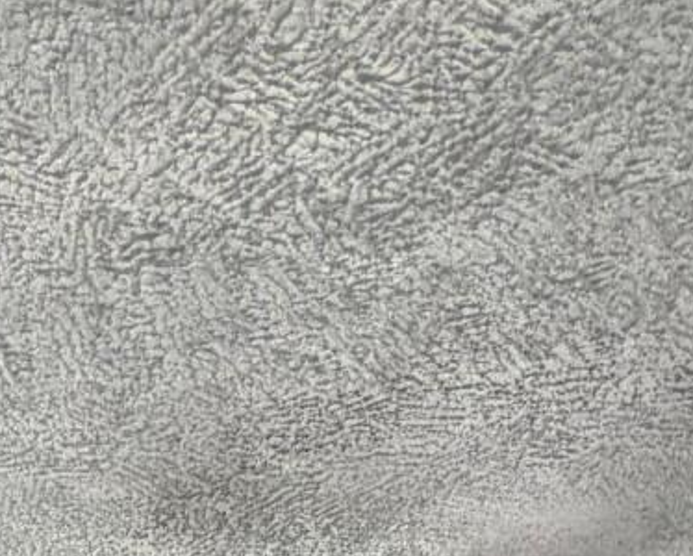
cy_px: 1609
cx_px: 152
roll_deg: -1.2
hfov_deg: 25.6
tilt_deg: -14.2
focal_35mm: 73
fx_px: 1499
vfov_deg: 11.9
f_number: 2.2
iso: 100
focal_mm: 2.22
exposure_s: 1/120
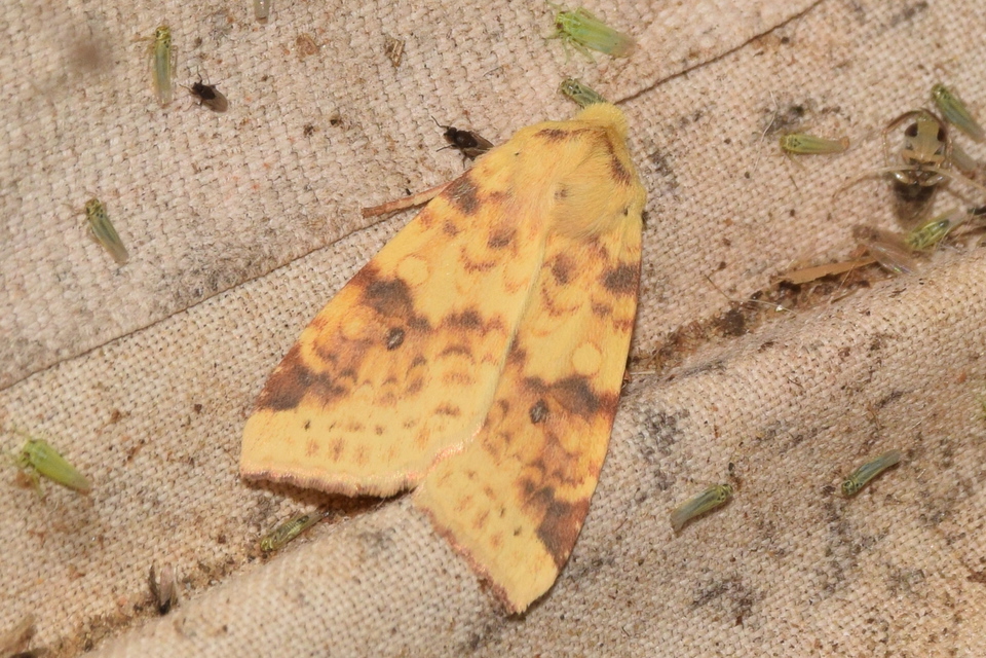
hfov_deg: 9.8
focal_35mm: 210
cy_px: 329
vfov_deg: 6.5
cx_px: 493
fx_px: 5751
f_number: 14
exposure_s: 1/200
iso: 400
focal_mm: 140
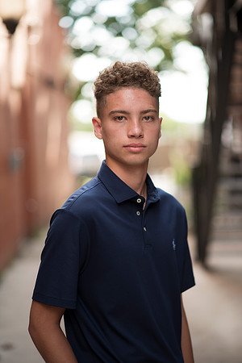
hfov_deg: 16.1
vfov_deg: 23.9
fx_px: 857
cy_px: 182
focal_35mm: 85
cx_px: 121
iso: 100
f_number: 1.8
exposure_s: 1/320
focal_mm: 85
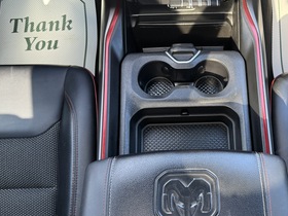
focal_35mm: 36
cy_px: 128
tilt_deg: -74.9
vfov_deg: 39.5
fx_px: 300
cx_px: 191
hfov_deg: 50.5
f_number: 1.78
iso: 200
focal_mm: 6.76
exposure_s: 1/100
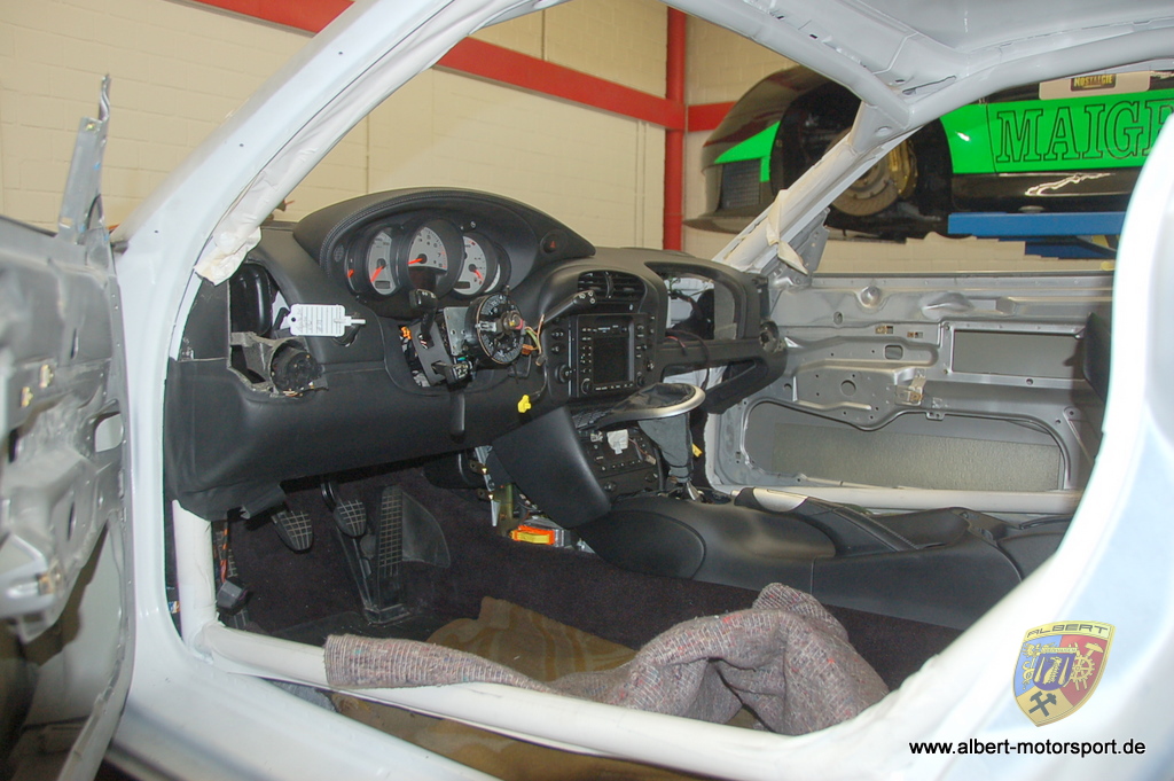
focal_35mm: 30
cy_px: 390
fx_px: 978
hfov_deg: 62.0
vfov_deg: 43.5
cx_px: 587
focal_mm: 20
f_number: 3.8
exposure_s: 1/60
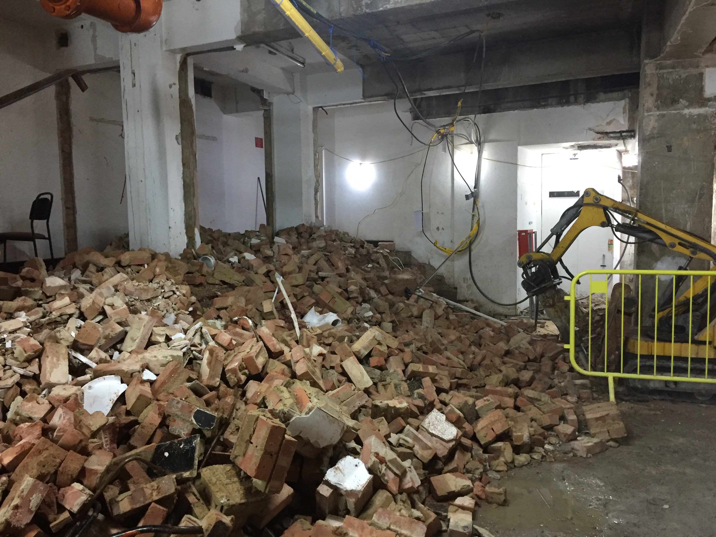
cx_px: 358
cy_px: 268
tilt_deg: -4.5
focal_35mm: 29
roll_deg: -0.4
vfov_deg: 48.2
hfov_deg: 61.7
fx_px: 600
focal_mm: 4.15
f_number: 2.2
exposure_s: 1/33
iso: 250
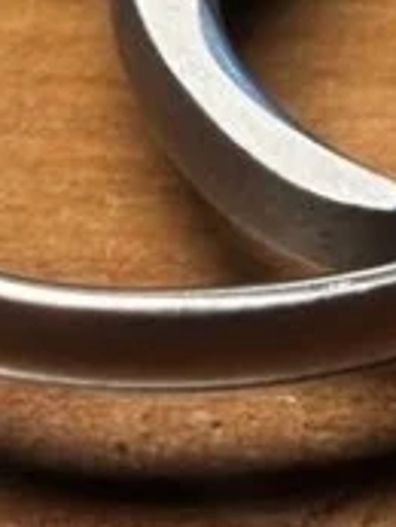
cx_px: -64
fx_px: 3656
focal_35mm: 240
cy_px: -271
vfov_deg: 8.1
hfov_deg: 6.2
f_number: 1.6
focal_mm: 5.96
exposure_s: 1/60
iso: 64
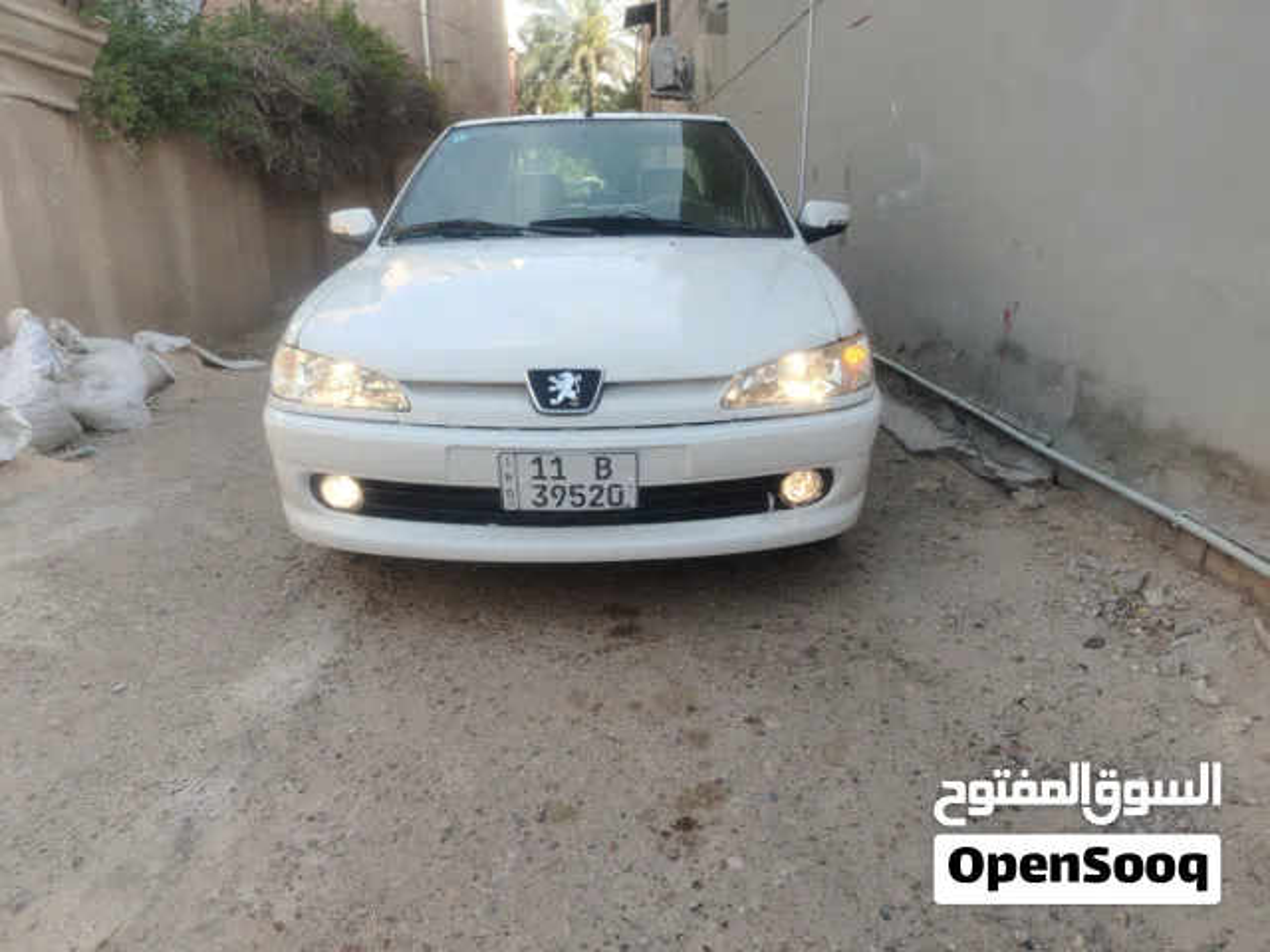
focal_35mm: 24
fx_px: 881
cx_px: 635
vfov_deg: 56.8
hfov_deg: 71.6
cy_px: 476
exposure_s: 1/135
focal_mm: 5.25
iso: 100
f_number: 1.75
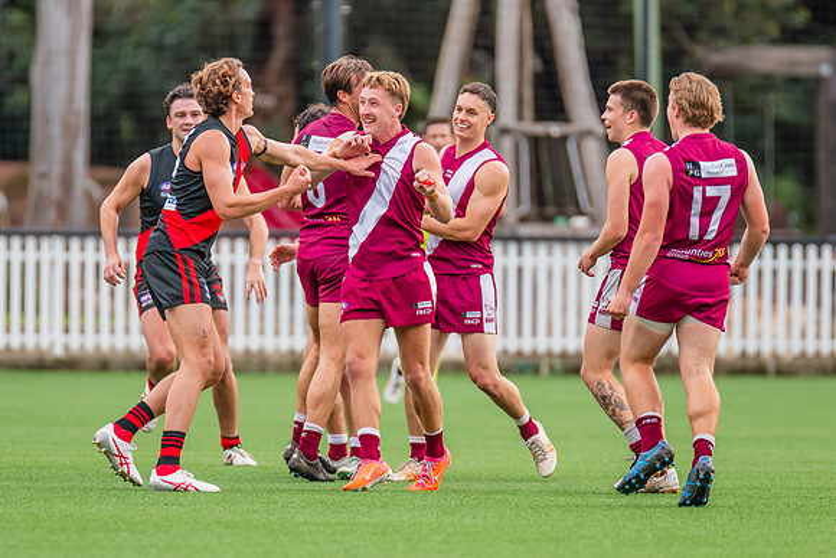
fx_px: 13542
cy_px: 221
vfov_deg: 2.4
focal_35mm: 583
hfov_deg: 3.5
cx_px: 344
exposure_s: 1/1250
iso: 800
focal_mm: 420
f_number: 5
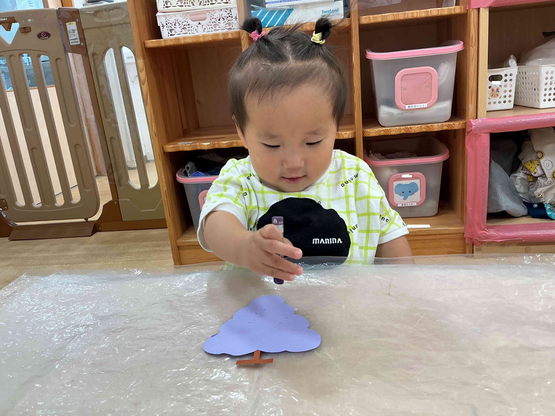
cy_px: 208
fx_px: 465
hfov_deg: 61.7
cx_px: 278
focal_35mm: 29
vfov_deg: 48.2
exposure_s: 1/60
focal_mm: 3
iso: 40
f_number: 1.8
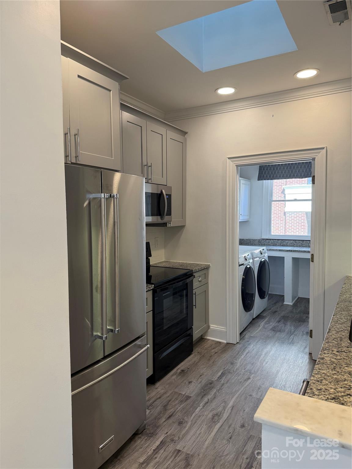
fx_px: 325
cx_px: 176
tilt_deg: -3.3
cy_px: 234
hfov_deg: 56.8
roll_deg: +0.1
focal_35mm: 24
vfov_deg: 71.6
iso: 125
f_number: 1.78
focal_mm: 6.76
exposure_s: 1/120
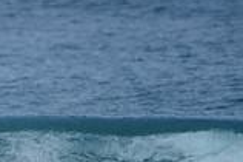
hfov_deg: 1.1
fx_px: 12387
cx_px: -71
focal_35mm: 1837
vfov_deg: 0.7
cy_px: 217
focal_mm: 500
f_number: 5.6
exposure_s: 1/2000
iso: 220
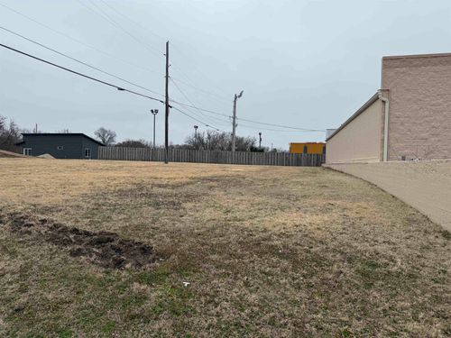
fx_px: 313
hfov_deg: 71.6
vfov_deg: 56.8
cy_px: 169
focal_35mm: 24
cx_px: 226
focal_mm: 6.76
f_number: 1.78
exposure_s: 1/4405
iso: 80
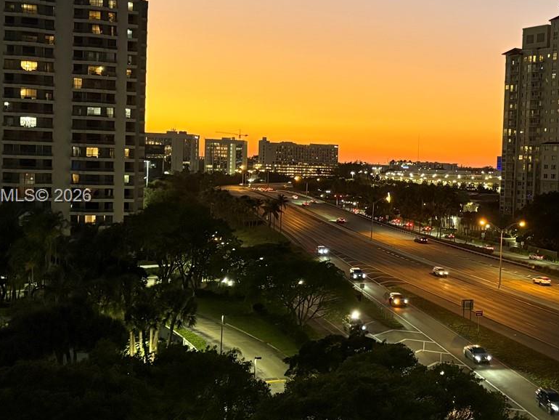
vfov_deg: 27.0
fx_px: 872
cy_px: 197
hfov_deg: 34.5
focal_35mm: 54
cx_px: 446
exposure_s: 1/40
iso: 320
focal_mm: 5.96
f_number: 1.6
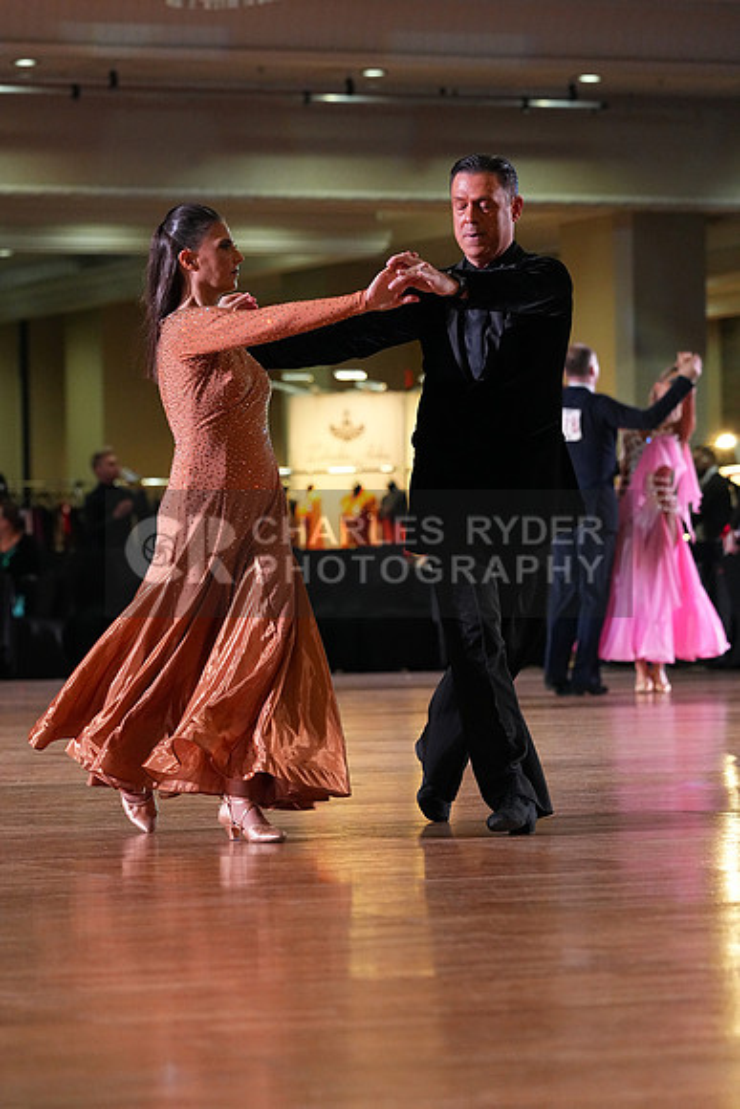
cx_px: 370
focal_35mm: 151
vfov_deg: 13.6
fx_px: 4653
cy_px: 554
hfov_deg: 9.1
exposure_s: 1/400
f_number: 5
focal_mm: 151
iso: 6400
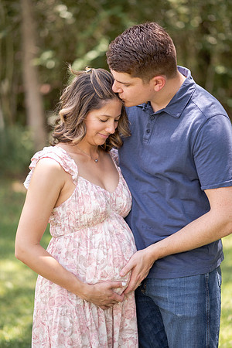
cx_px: 116
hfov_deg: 16.1
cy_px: 174
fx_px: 822
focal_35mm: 85
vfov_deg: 23.9
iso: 320
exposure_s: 1/1250
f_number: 2
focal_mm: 85
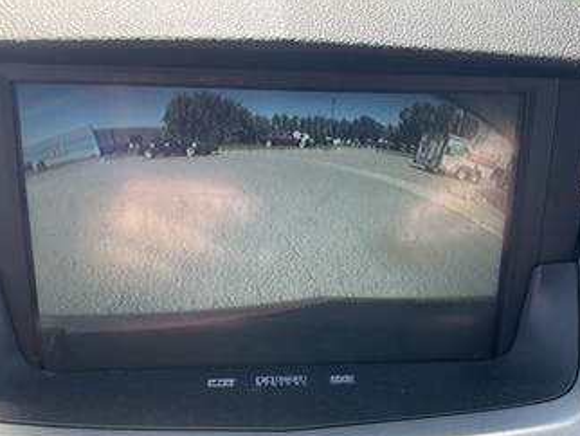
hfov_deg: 51.3
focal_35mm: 36
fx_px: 604
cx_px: 315
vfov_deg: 39.5
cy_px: 261
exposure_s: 1/172
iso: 25
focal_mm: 3
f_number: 1.8
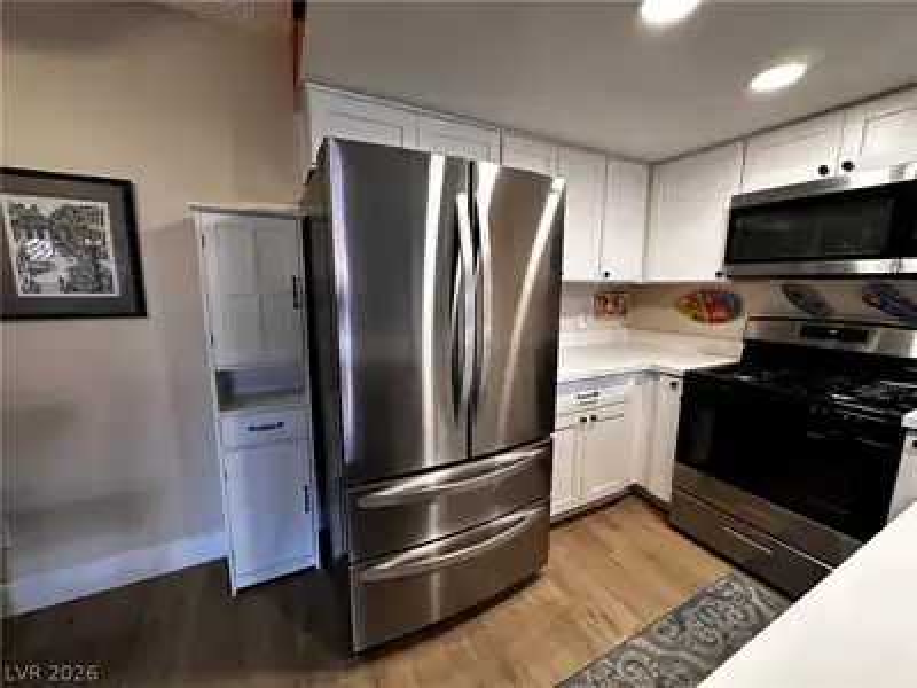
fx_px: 371
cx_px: 458
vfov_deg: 85.7
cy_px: 344
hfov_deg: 102.1
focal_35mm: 14
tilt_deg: -9.0
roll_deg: +0.0
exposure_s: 1/60
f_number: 2.2
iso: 160
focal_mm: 2.22
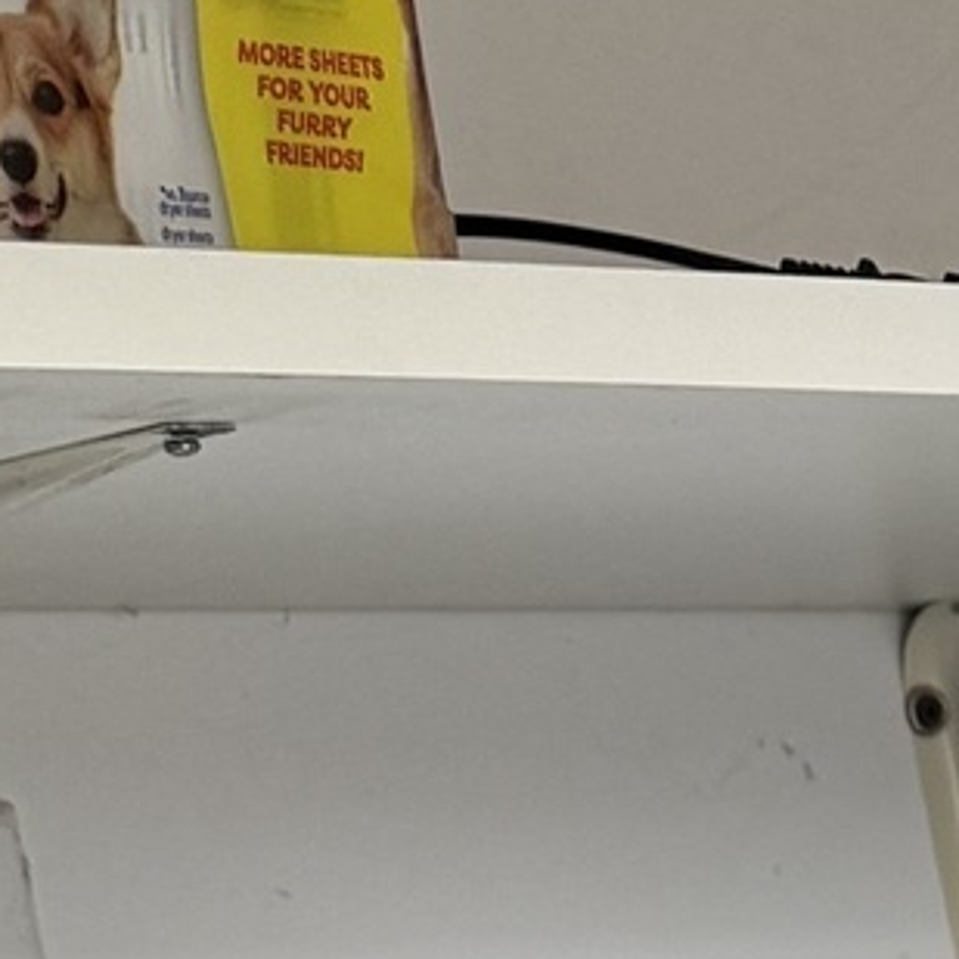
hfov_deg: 10.0
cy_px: 3311
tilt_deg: -24.1
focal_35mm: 158
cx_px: 2101
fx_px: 4952
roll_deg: +3.2
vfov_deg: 8.4
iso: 50
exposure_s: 1/145
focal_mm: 6.76
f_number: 1.78
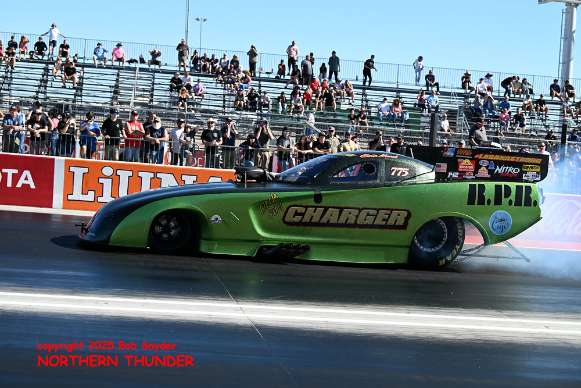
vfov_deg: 19.5
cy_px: 194
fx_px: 1130
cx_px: 290
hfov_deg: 28.8
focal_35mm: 70
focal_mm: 70
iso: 500
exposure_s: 1/2000
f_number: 5.6
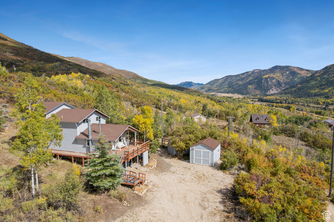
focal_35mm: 22
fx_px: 204
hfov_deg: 78.6
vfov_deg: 57.2
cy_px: 111
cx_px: 167
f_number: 2.8
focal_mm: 8.38
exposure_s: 1/2000
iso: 130
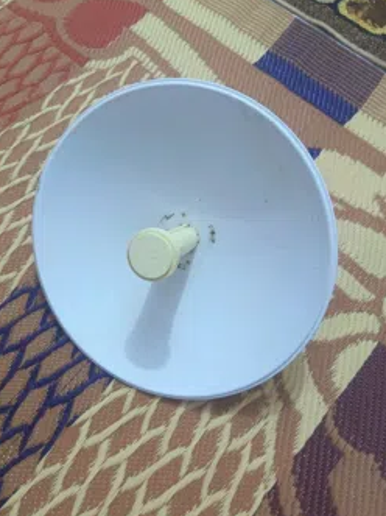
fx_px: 431
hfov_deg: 48.2
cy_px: 240
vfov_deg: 61.6
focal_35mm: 29
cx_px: 185
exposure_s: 1/50
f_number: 1.75
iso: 2985
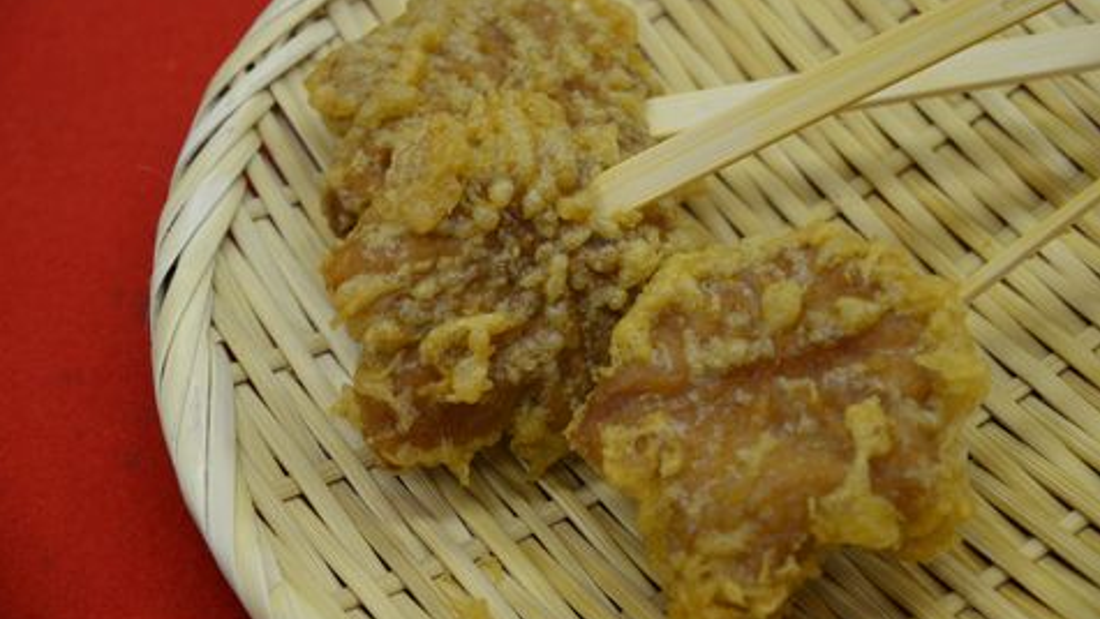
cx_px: 548
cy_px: 273
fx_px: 3925
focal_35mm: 135
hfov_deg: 16.0
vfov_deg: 9.0
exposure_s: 1/60
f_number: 5.6
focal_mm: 85
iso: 400
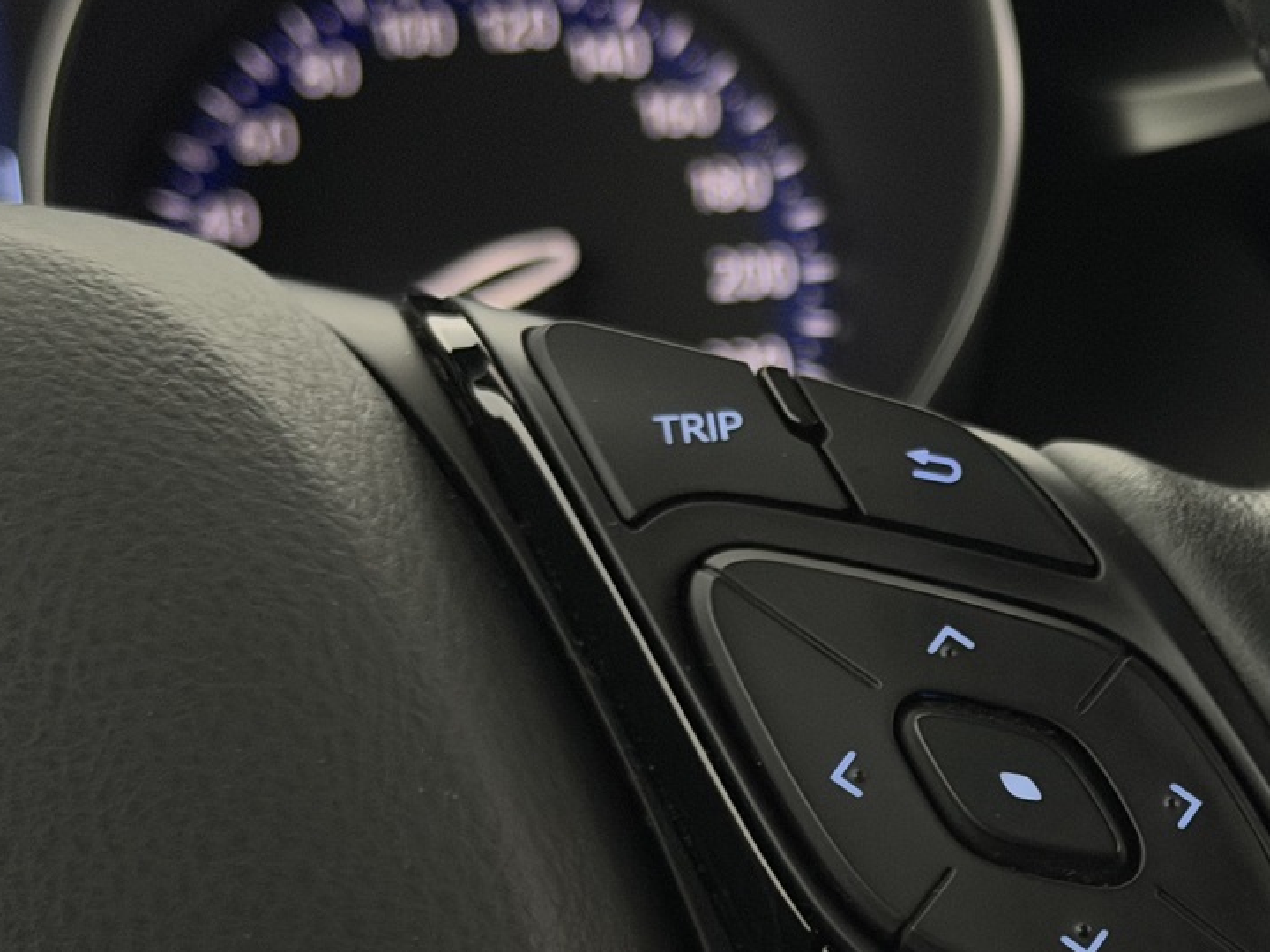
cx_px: 1018
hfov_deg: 20.2
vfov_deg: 15.3
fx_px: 3522
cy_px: 802
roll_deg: +2.4
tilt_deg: -21.4
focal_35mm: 96
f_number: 1.78
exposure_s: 1/25
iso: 640
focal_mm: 6.76
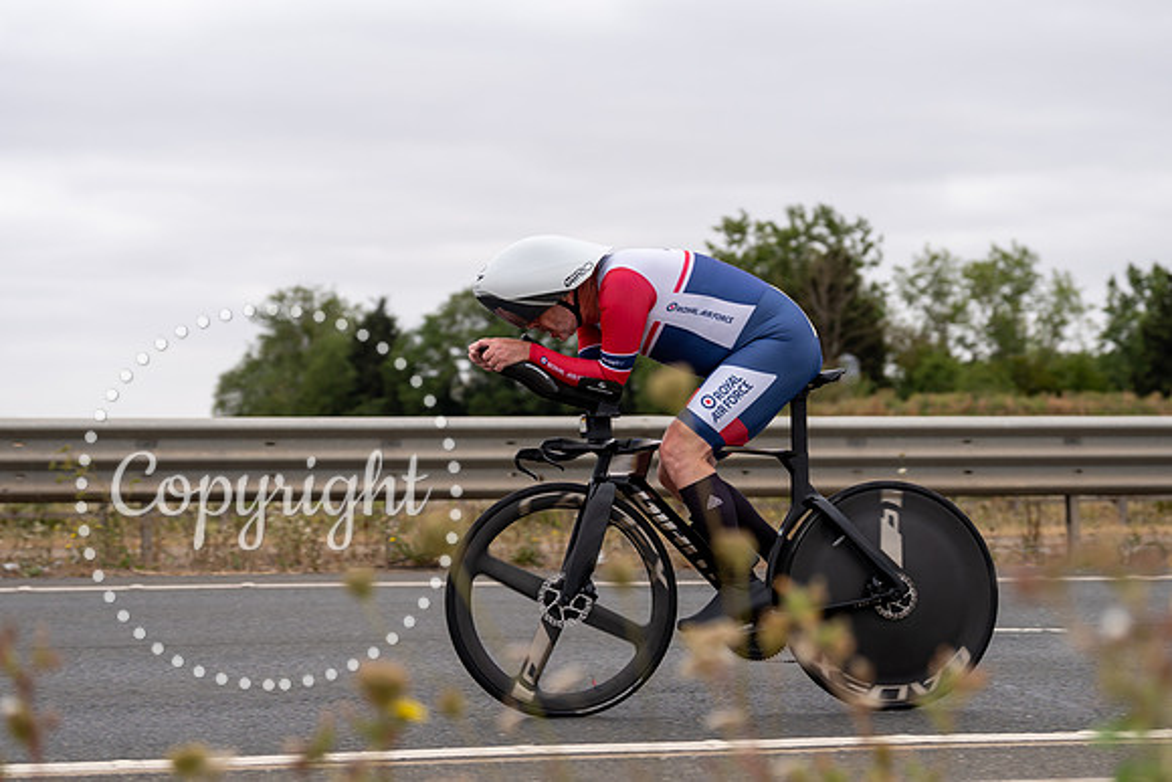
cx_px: 586
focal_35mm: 80
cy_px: 437
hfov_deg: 25.5
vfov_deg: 17.2
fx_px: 2589
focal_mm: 70
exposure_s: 1/800
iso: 100
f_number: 3.5
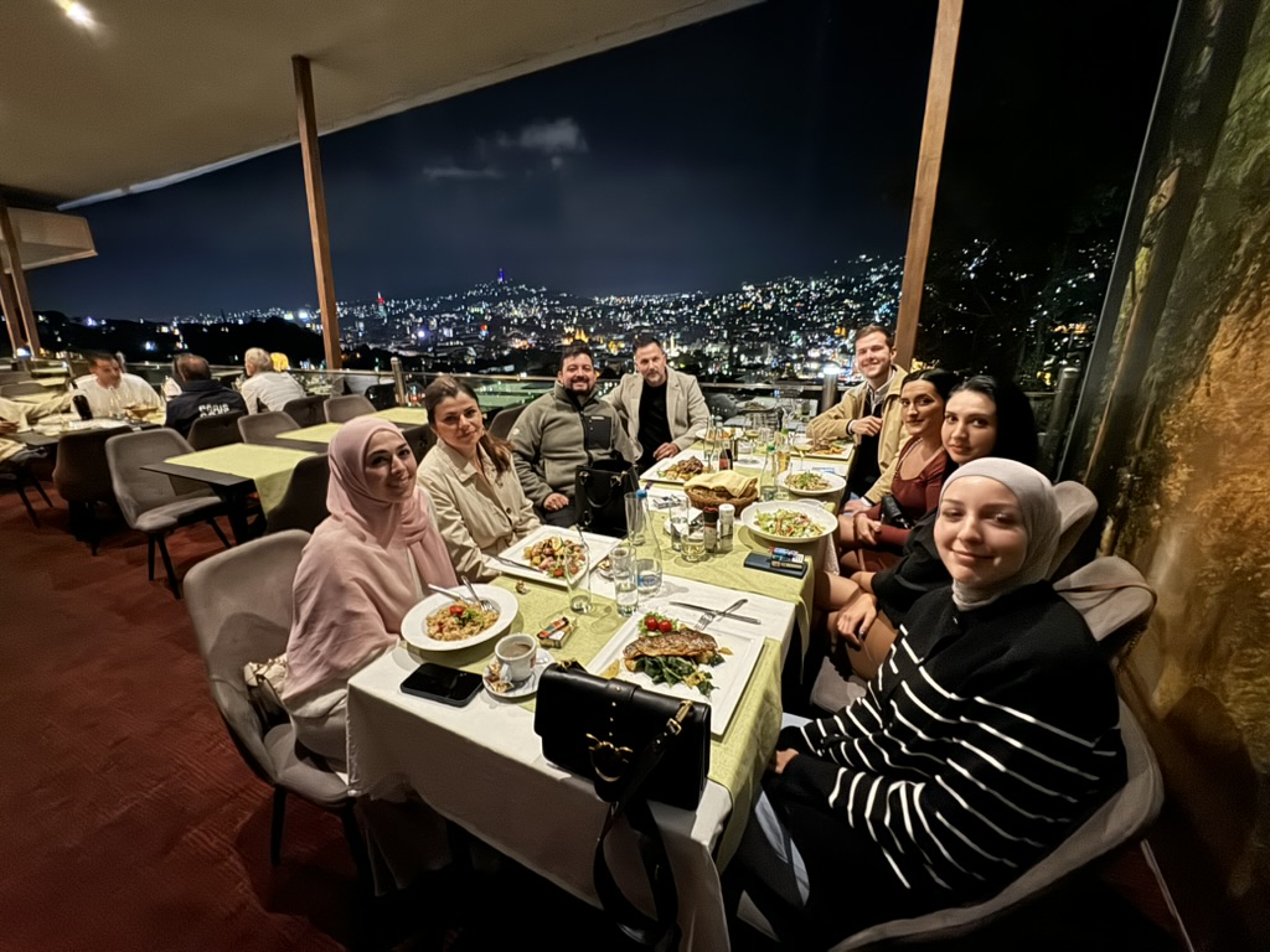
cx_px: 635
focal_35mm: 14
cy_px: 476
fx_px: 514
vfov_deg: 85.7
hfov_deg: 102.1
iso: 2000
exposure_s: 1/8
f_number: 2.2
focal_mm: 2.22
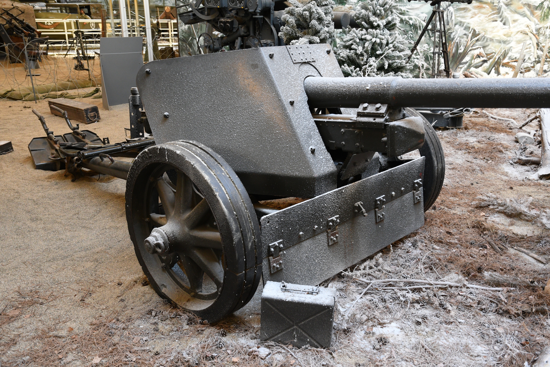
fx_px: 504
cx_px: 275
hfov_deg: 57.2
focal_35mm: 33
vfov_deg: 40.0
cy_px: 184
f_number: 4.5
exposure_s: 1/80
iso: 1000
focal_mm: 22
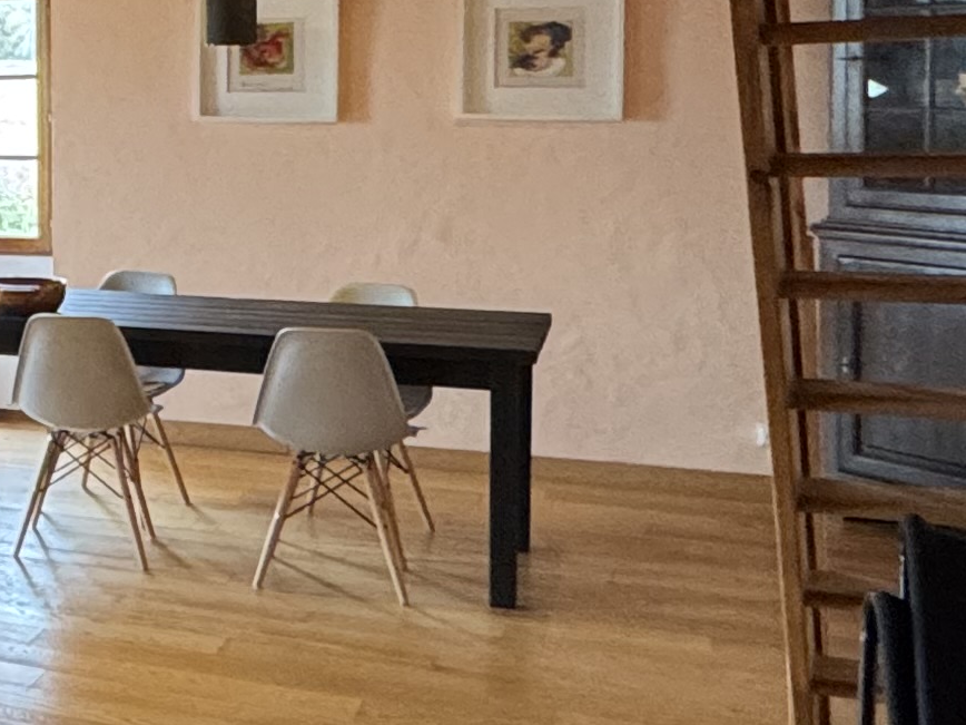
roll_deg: +1.9
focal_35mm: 65
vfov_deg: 22.2
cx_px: -455
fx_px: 1814
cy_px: 120
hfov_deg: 24.0
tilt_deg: -0.5
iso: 320
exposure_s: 1/50
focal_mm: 2.22
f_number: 2.2
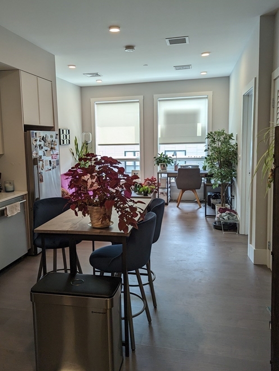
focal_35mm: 28
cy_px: 170
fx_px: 300
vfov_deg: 63.3
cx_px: 117
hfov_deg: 49.6
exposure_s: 1/120
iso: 37
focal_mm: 6.81
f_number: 1.85
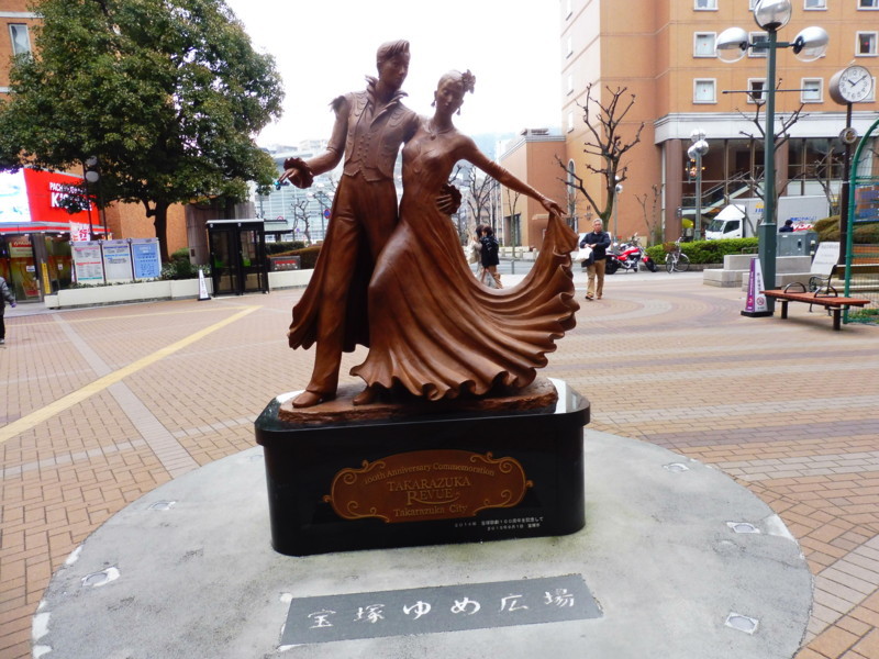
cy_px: 330
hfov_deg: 71.6
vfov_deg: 56.8
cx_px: 440
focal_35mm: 24
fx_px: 609
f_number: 3.5
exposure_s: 1/125
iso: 100
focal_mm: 4.3
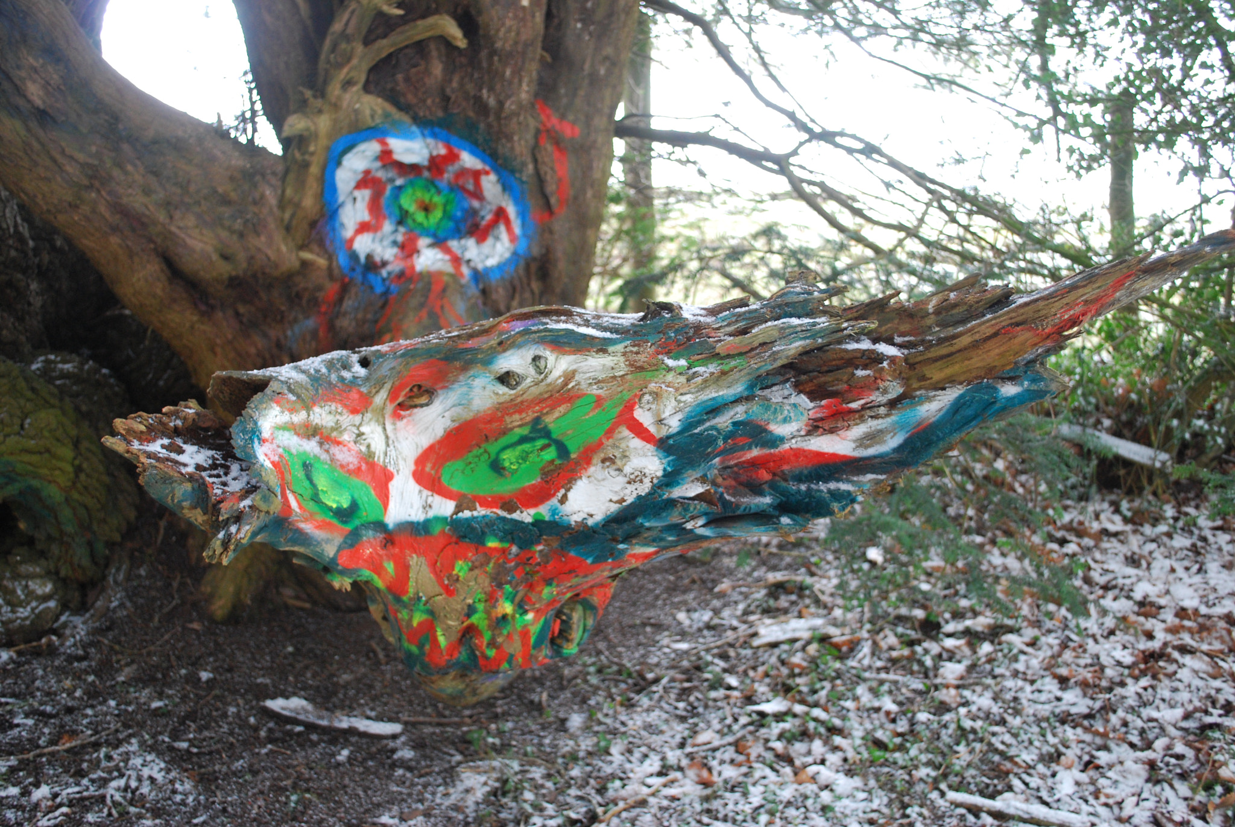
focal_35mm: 36
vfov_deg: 37.0
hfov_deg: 53.1
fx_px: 1236
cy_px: 414
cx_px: 618
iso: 560
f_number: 4.2
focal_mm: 24
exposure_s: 1/30
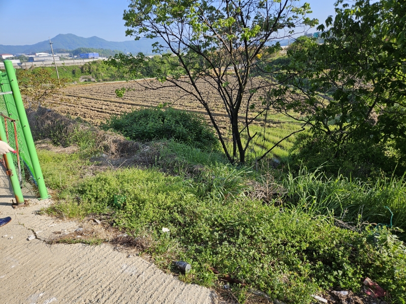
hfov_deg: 73.9
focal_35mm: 23
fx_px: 270
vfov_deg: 58.9
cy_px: 152
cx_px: 203
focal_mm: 5.4
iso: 25
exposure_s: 1/1126
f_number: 1.8
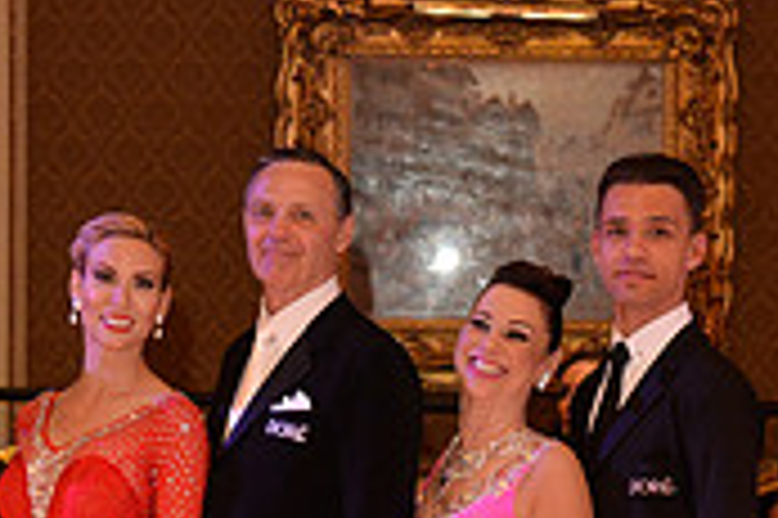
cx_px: 400
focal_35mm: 195
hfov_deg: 10.6
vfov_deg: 6.9
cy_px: 714
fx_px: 4210
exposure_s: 1/250
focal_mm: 58
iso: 2000
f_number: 5
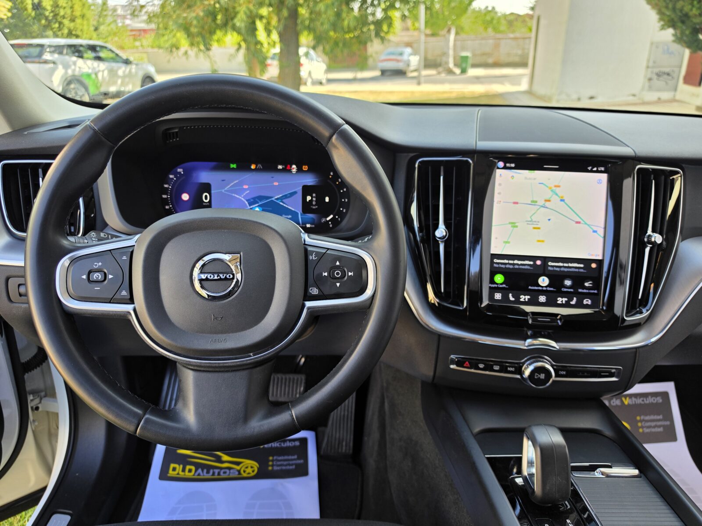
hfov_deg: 73.9
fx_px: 466
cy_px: 263
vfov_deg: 58.9
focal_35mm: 23
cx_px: 351
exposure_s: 1/359
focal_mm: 6.5
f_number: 1.4
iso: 32
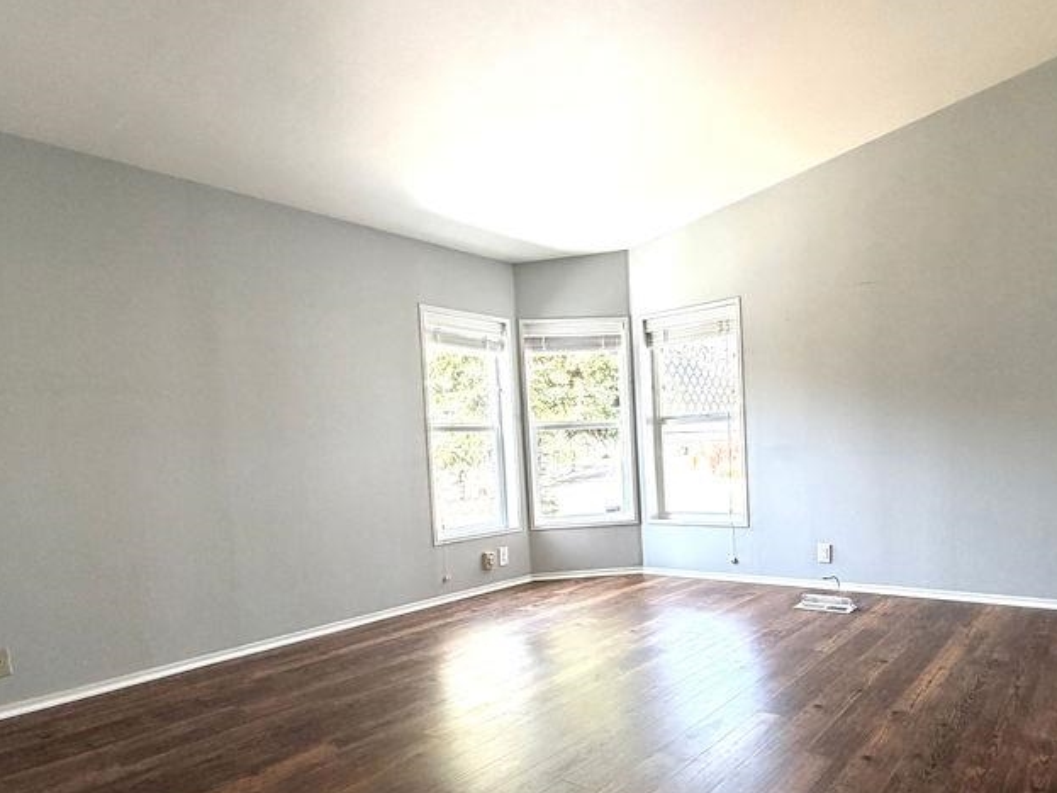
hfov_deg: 73.7
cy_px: 484
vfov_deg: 58.3
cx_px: 590
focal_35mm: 23
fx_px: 702
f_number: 2.2
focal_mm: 2.22
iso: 320
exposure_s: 1/99
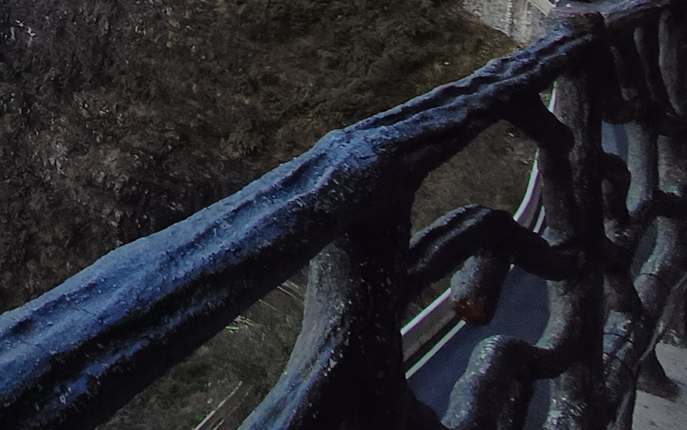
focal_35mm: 43
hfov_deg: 37.3
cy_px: -108
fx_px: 805
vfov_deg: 26.1
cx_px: -98
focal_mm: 1.64
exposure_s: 1/246
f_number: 2.2
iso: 40
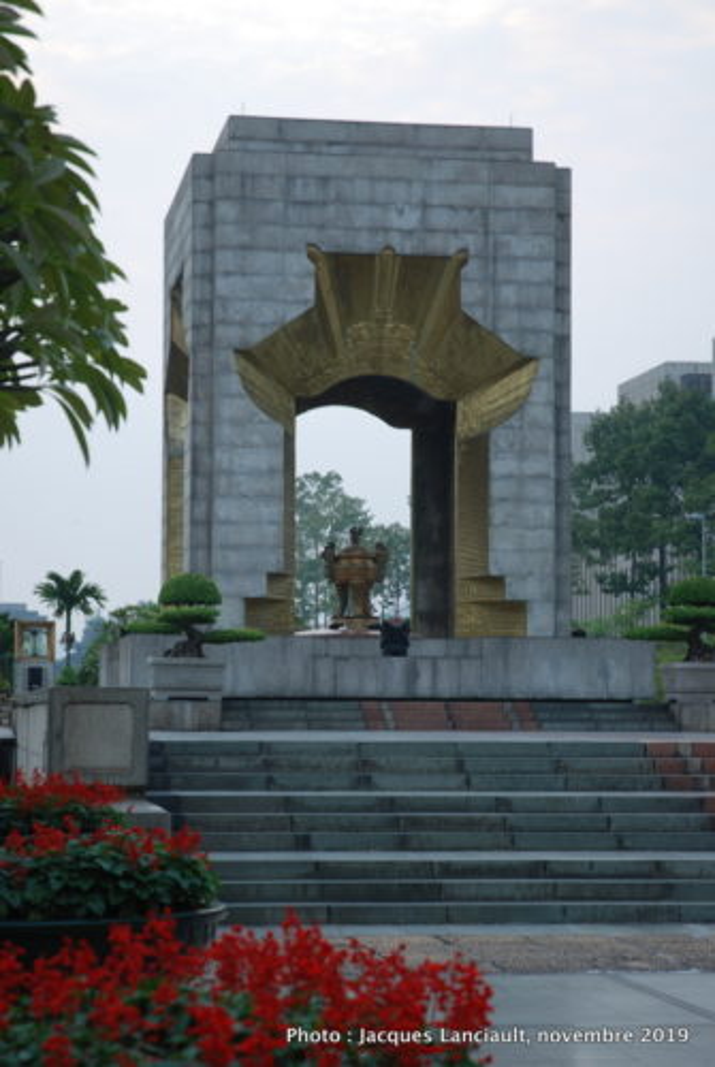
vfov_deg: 26.0
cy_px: 534
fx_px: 2316
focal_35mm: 78
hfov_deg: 17.6
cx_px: 358
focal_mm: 52
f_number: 4.5
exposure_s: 1/15
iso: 100
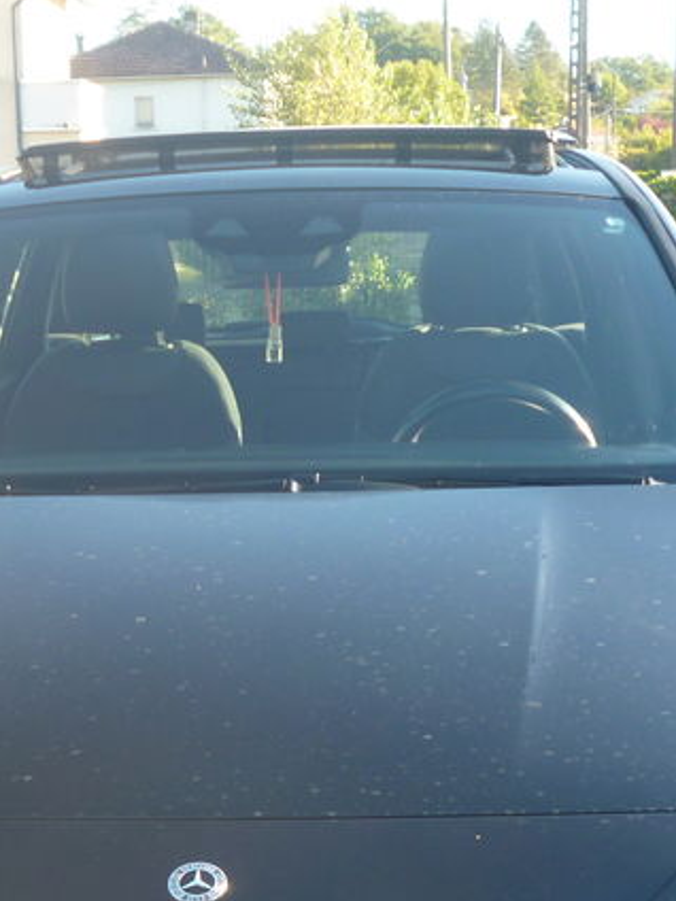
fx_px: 2213
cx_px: 210
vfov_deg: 22.6
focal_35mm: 85
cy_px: 780
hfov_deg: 17.3
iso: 100
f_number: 3.5
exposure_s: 1/80
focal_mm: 6.4
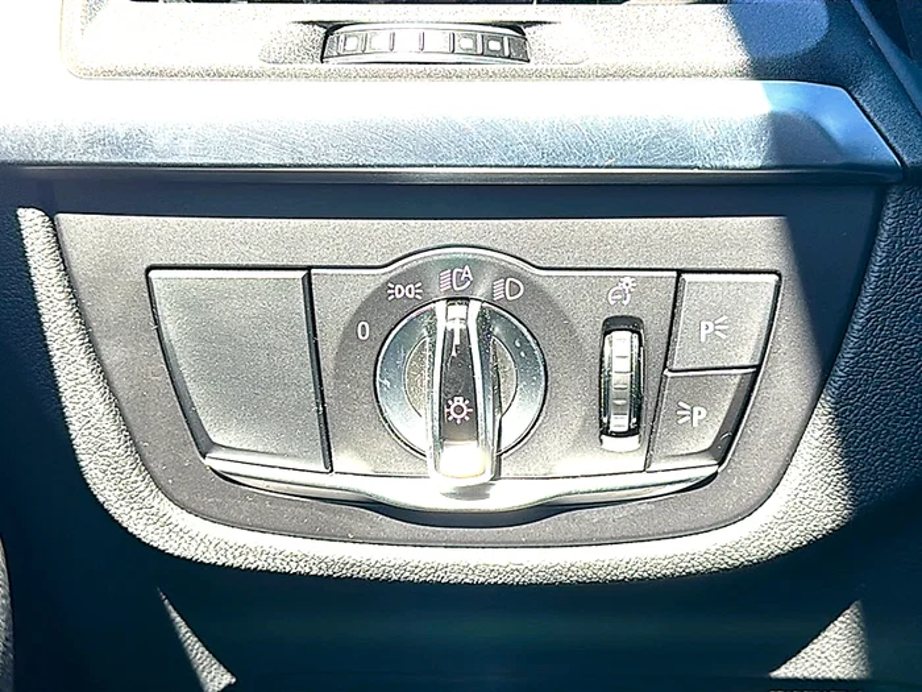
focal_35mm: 49
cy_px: 346
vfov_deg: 29.7
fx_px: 1305
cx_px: 461
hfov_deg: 38.9
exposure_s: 1/294
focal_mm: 6.86
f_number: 1.78
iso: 80
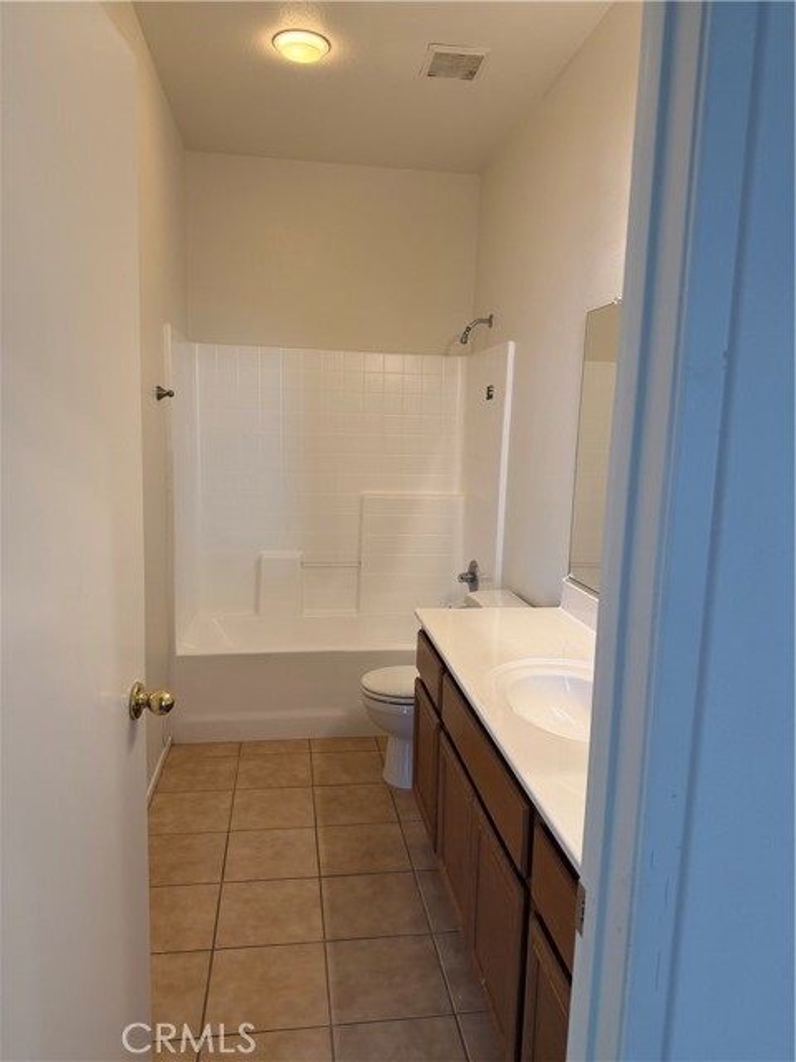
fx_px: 736
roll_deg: -2.4
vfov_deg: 71.6
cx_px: 398
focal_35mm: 24
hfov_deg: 56.8
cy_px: 531
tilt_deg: -9.2
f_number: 1.78
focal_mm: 6.76
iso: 160
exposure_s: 1/120
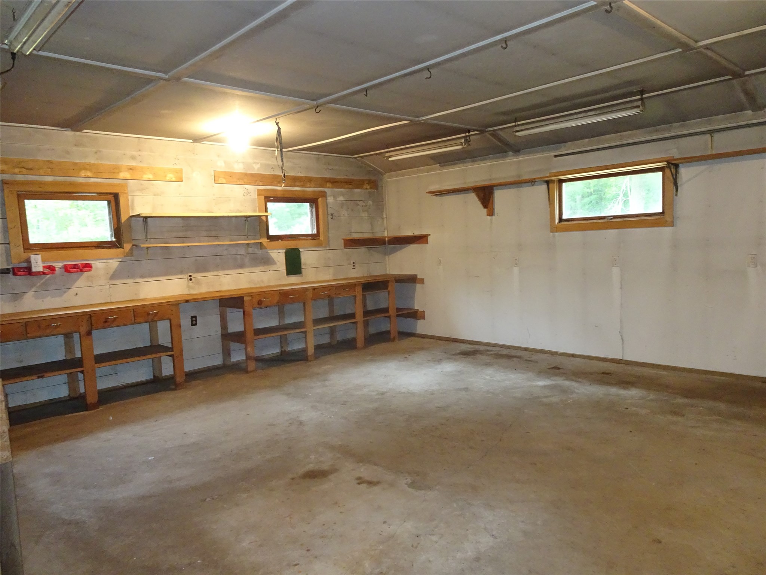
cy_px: 288
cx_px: 383
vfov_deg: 56.8
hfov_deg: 71.6
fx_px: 531
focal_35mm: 24
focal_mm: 4.1
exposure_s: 1/30
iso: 640
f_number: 3.5
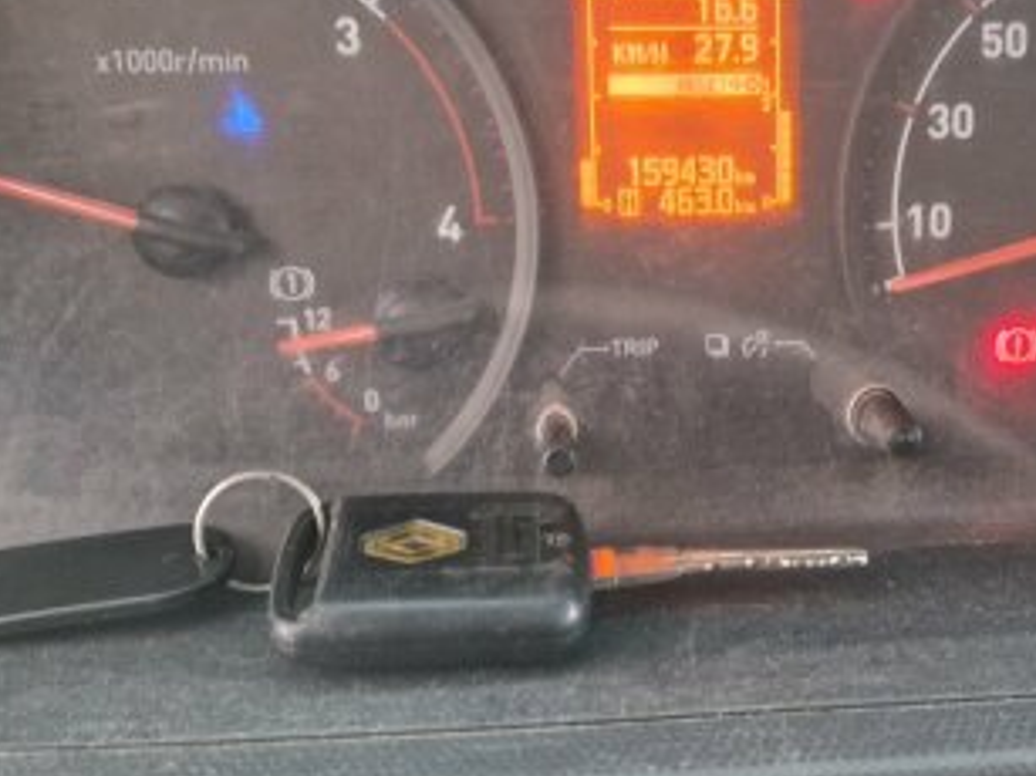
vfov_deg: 30.2
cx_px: 675
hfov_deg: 39.3
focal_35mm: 48
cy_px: 361
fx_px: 1436
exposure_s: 1/100
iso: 800
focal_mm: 5.4
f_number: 1.8
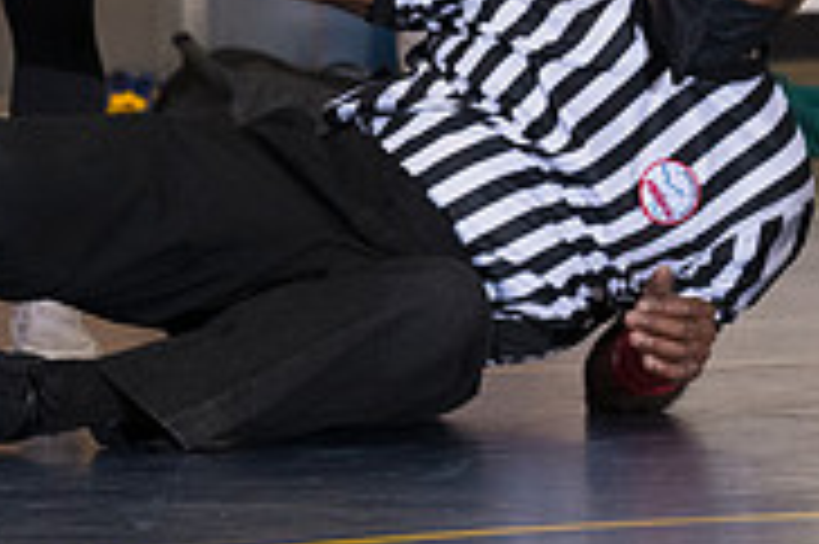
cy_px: 184
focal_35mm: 787
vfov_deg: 1.7
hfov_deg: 2.6
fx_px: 17888
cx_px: 1166
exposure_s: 1/250
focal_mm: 165
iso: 2000
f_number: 5.6
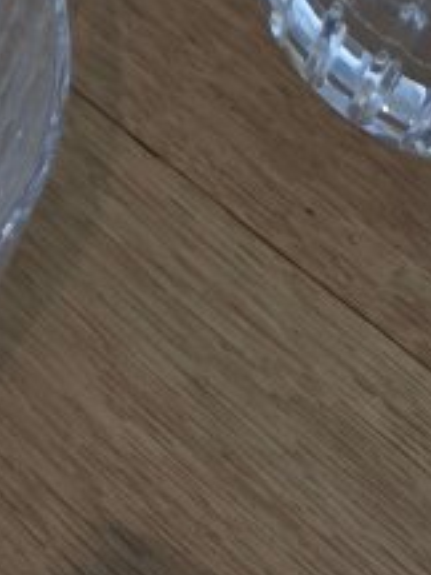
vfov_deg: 12.0
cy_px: -862
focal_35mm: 128
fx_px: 2125
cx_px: -484
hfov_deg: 10.5
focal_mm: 5.4
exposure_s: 1/616
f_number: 1.8
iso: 25
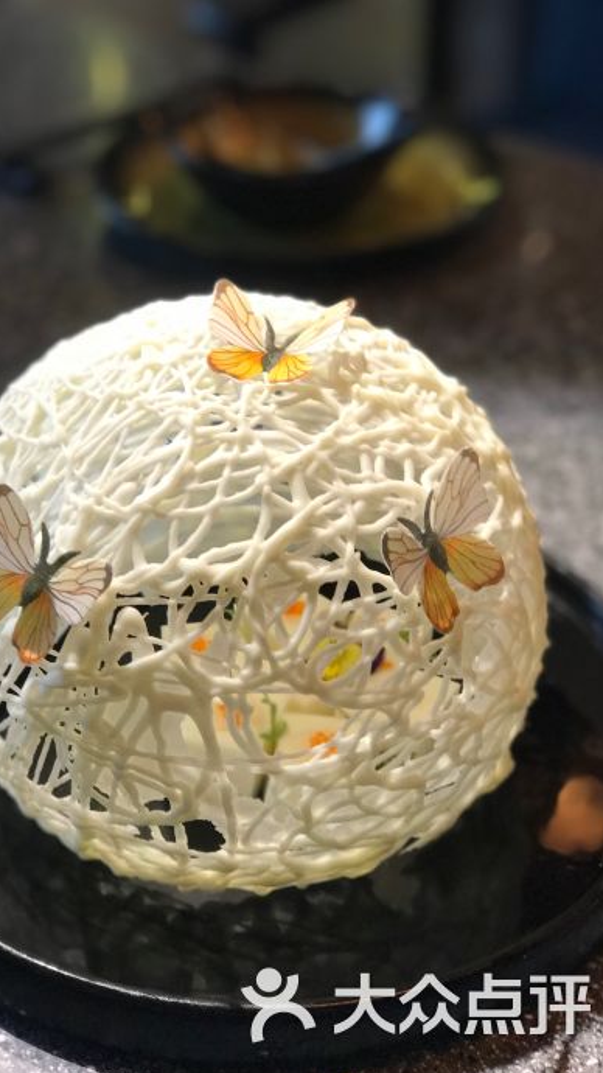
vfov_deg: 33.3
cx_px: 223
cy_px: 541
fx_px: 1791
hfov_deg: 19.1
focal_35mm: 63
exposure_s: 1/50
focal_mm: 6.6
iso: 160
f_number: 2.8
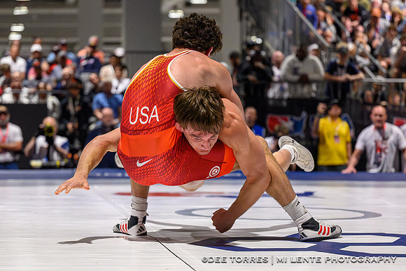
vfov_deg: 11.6
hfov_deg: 17.3
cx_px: 184
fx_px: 1334
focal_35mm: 118
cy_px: 189
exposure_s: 1/800
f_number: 2.8
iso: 9000
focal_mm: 81
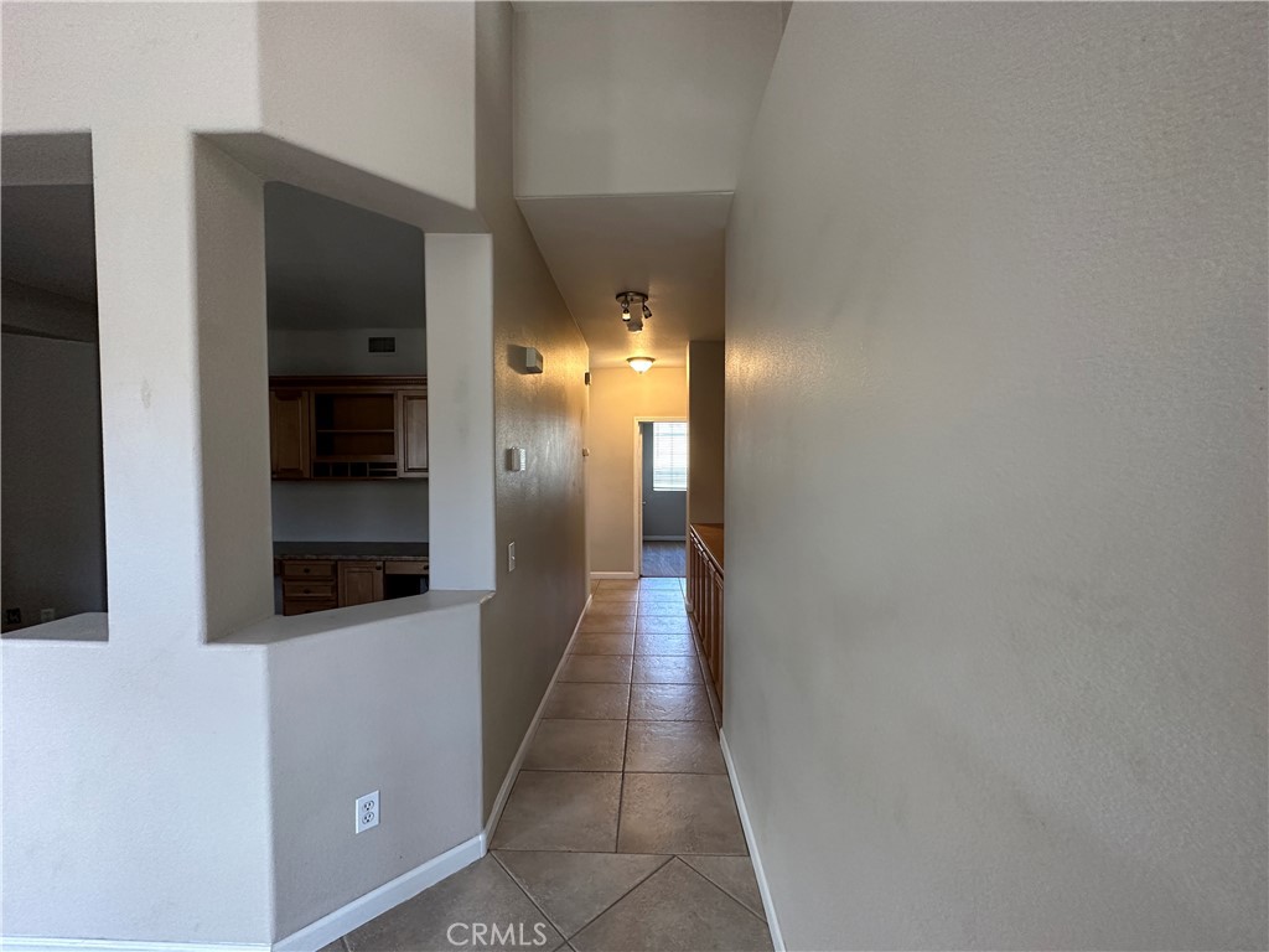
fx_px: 513
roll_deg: -0.2
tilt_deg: -1.4
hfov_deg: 102.1
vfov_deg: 85.7
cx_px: 634
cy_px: 476
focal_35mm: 14
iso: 320
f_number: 2.2
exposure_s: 1/120
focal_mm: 2.22
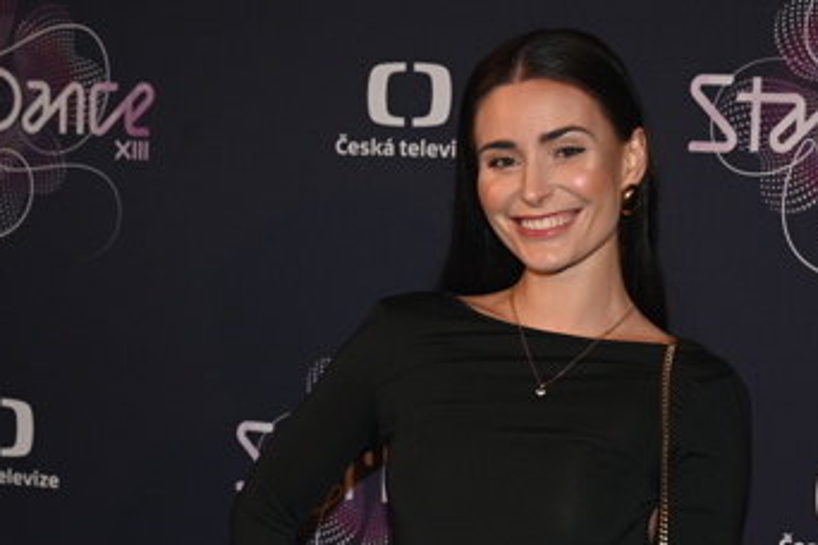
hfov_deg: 16.9
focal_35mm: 121
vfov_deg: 11.3
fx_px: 2749
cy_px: 492
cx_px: 512
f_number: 5.6
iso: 800
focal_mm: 60
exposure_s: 1/125
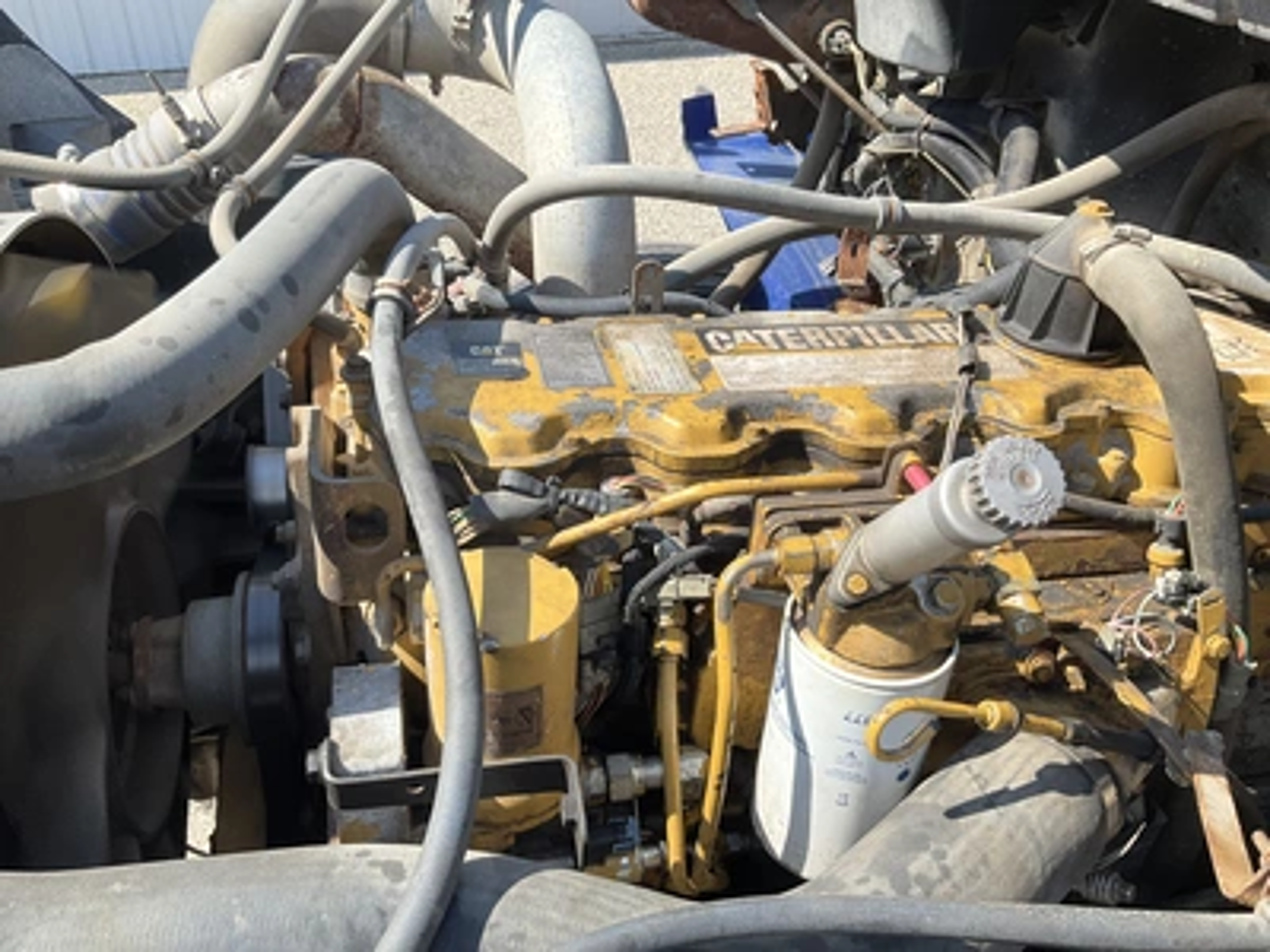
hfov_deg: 61.7
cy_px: 476
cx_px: 635
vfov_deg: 48.2
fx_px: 1064
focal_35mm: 29
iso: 25
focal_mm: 3
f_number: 1.8
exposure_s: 1/792
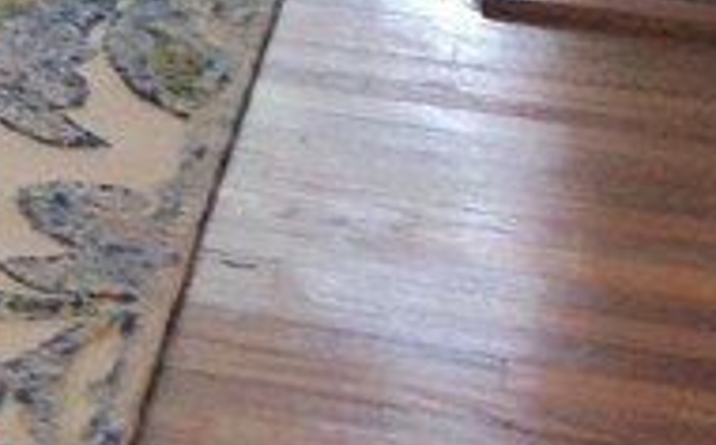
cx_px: -720
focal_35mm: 189
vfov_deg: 6.2
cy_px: -992
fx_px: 3681
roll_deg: +2.0
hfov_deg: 10.2
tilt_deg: -6.4
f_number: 2.4
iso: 100
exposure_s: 1/20
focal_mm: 4.12
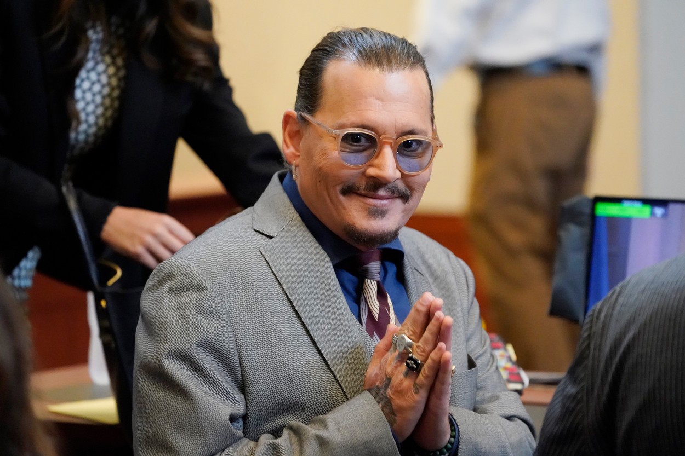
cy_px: 228
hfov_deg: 8.4
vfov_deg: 5.6
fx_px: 4642
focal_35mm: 244
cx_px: 342
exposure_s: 1/200
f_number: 5.6
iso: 12800
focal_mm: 244
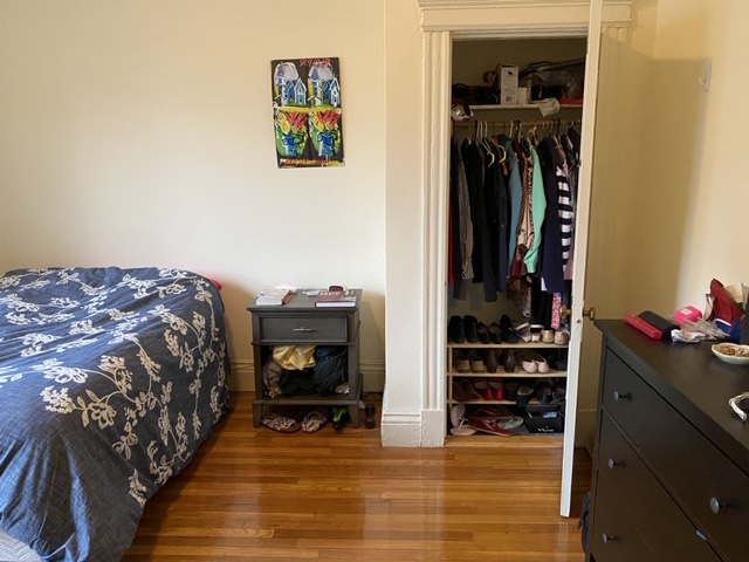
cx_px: 374
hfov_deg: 67.3
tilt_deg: -13.0
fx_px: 563
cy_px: 281
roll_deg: +1.0
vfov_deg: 53.1
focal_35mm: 26
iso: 400
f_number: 1.8
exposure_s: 1/60
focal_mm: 4.25
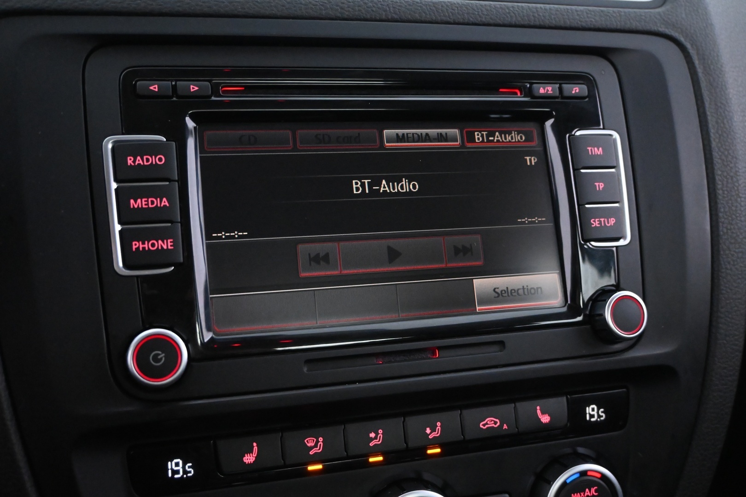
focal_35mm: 37
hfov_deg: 52.2
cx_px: 373
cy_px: 248
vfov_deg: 36.2
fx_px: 761
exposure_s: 1/40
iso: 6400
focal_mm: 24.5
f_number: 4.5
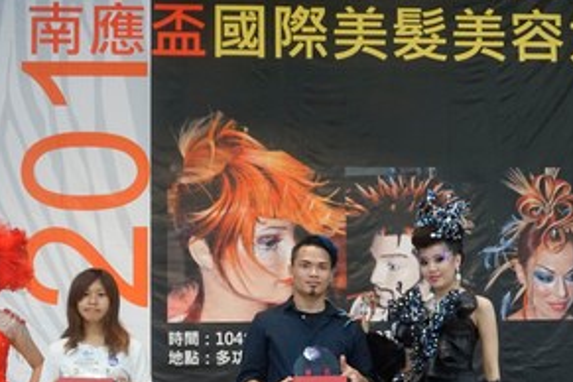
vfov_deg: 20.2
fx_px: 1035
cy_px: 388
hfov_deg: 30.8
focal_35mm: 65
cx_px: 370
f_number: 4
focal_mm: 21
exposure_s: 1/160
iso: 1600
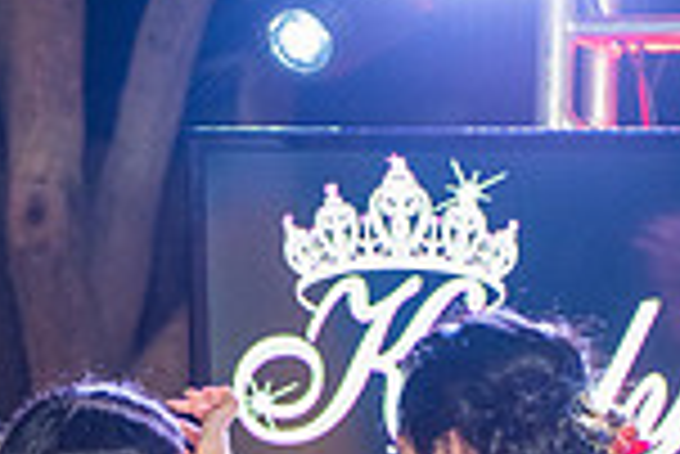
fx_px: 5067
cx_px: 369
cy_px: 838
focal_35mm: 268
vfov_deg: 5.1
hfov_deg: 7.7
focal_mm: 70
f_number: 3.2
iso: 1600
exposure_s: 1/100
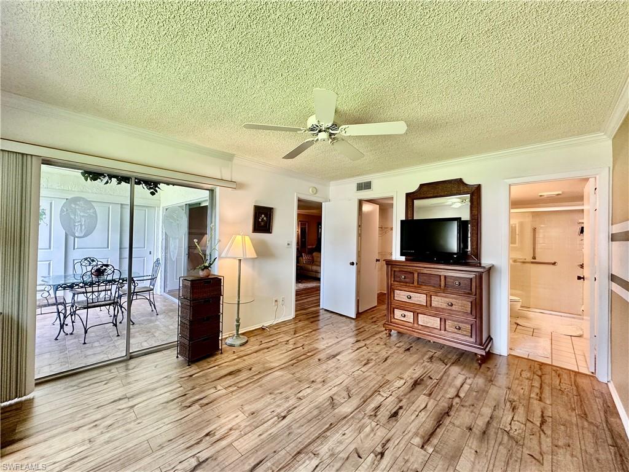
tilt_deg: +0.8
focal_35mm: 14
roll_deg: -1.0
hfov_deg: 102.1
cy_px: 236
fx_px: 254
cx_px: 314
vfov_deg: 85.7
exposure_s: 1/120
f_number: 2.2
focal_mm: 2.22
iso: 250
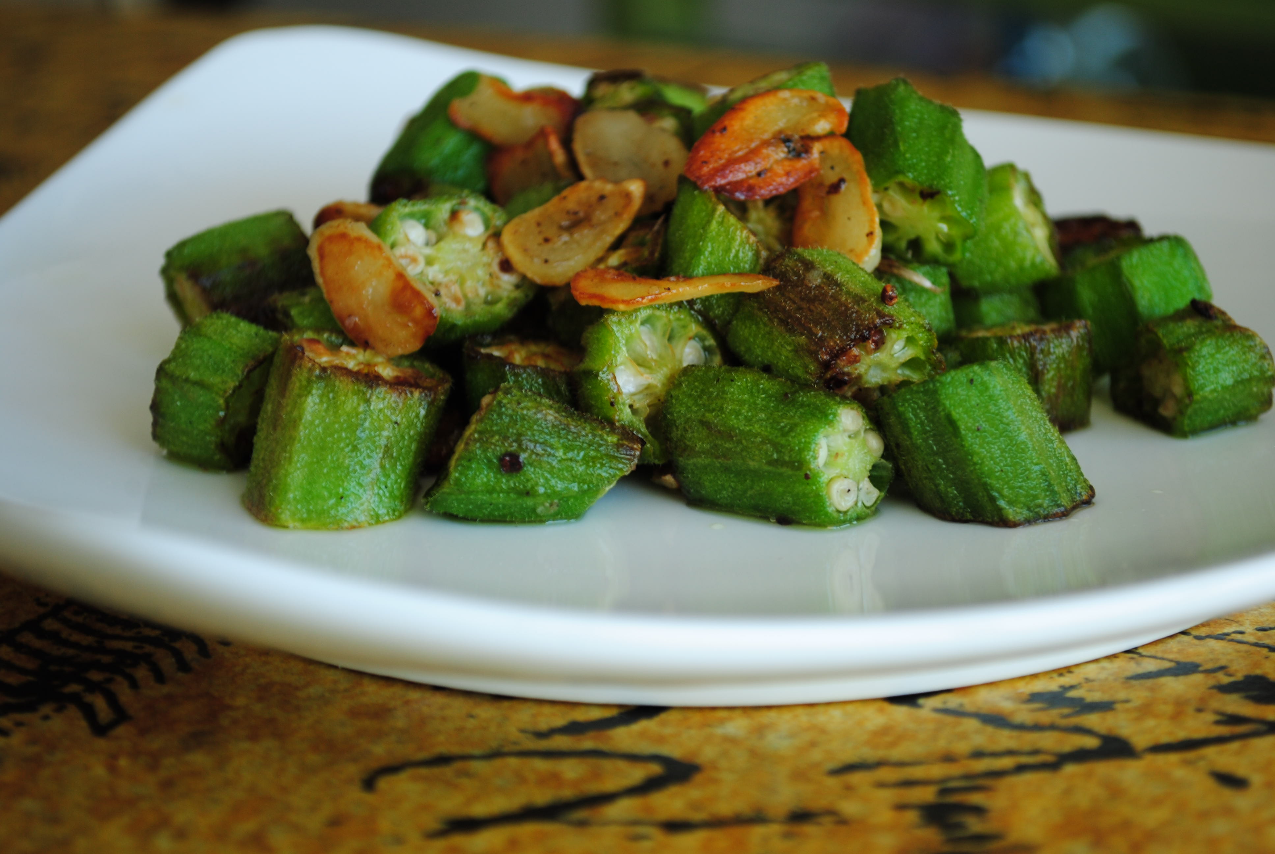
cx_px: 638
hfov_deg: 24.6
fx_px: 2925
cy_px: 427
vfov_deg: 16.6
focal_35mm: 82
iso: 100
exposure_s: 1/15
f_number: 5.6
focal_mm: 55
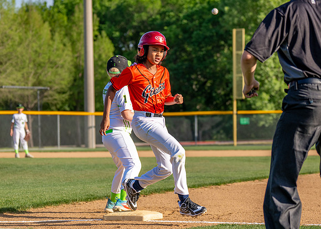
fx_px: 1223
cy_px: 135
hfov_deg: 14.9
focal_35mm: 134
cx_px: 176
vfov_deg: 10.7
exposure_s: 1/2500
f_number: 2.8
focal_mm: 70
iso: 100
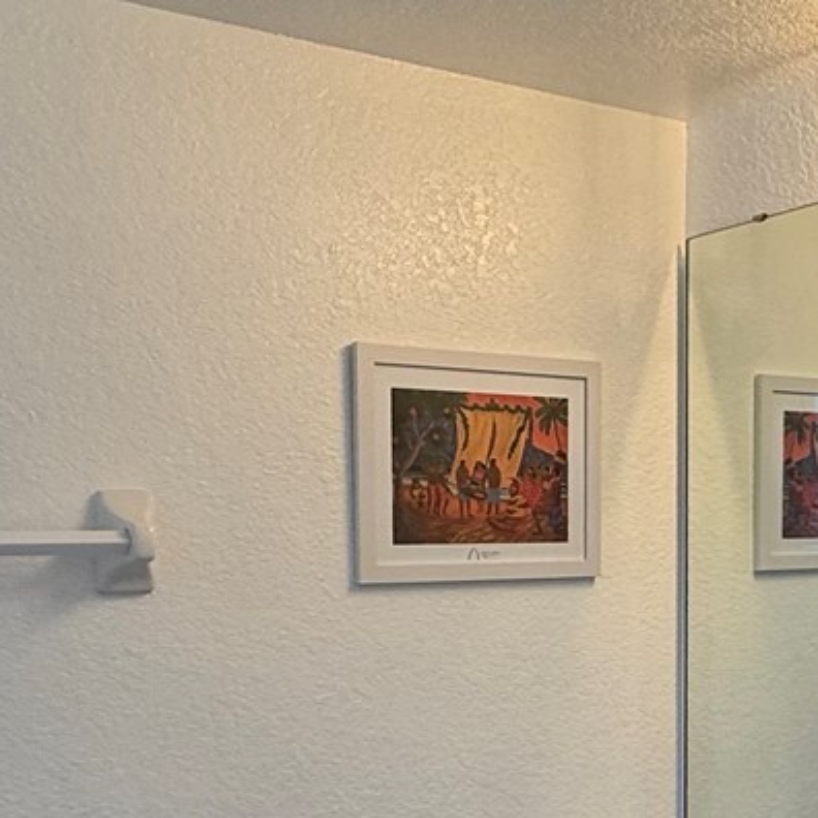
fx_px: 1337
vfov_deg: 33.1
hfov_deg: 33.4
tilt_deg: -5.6
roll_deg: -0.8
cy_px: 644
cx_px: 609
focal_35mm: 50
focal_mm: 2.22
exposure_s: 1/120
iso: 125
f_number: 2.2
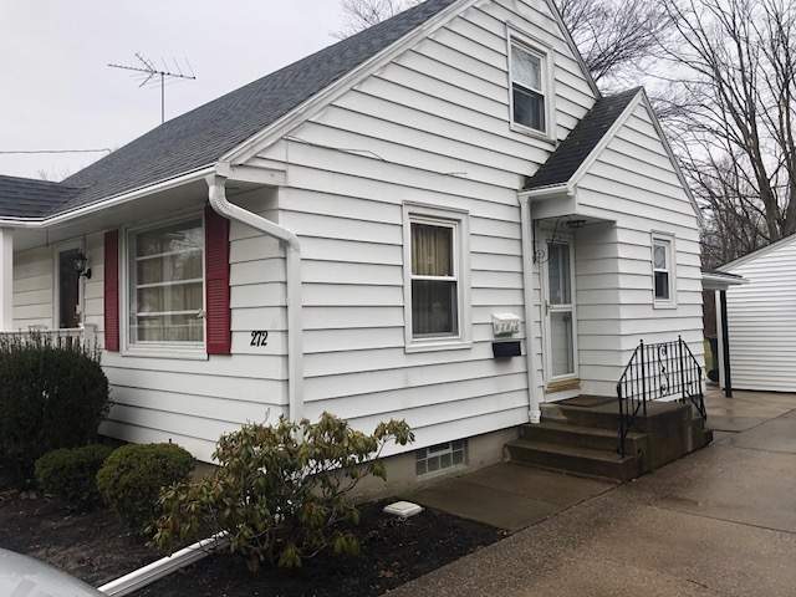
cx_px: 398
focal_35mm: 29
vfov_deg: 48.2
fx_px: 667
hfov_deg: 61.7
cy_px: 298
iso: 20
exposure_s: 1/224
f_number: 1.8
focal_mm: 3.99
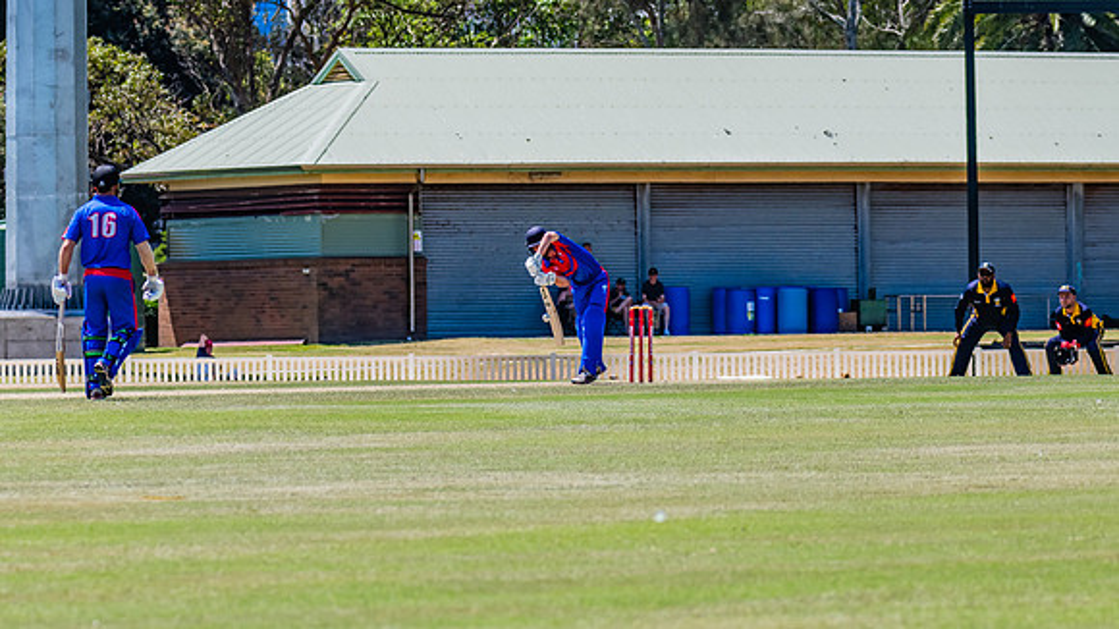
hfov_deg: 7.2
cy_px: 283
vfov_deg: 4.0
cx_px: 535
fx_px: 8899
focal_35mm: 300
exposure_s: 1/2000
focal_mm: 240
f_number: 8
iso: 640
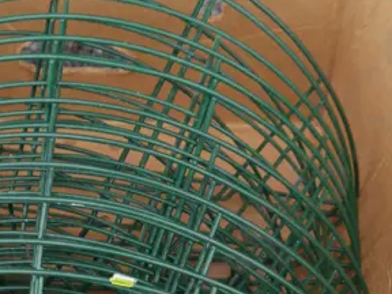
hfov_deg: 16.2
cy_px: 448
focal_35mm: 121
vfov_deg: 11.7
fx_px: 1370
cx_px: 112
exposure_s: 1/160
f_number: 4
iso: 200
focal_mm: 17
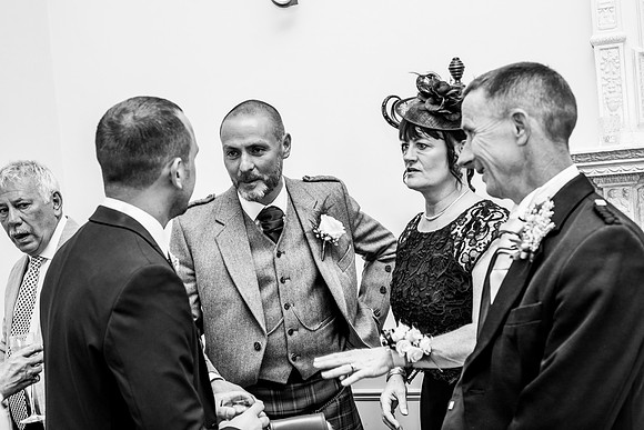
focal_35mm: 50
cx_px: 322
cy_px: 215
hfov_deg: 39.6
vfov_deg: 27.0
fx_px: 895
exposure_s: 1/100
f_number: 5.6
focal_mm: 50
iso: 400
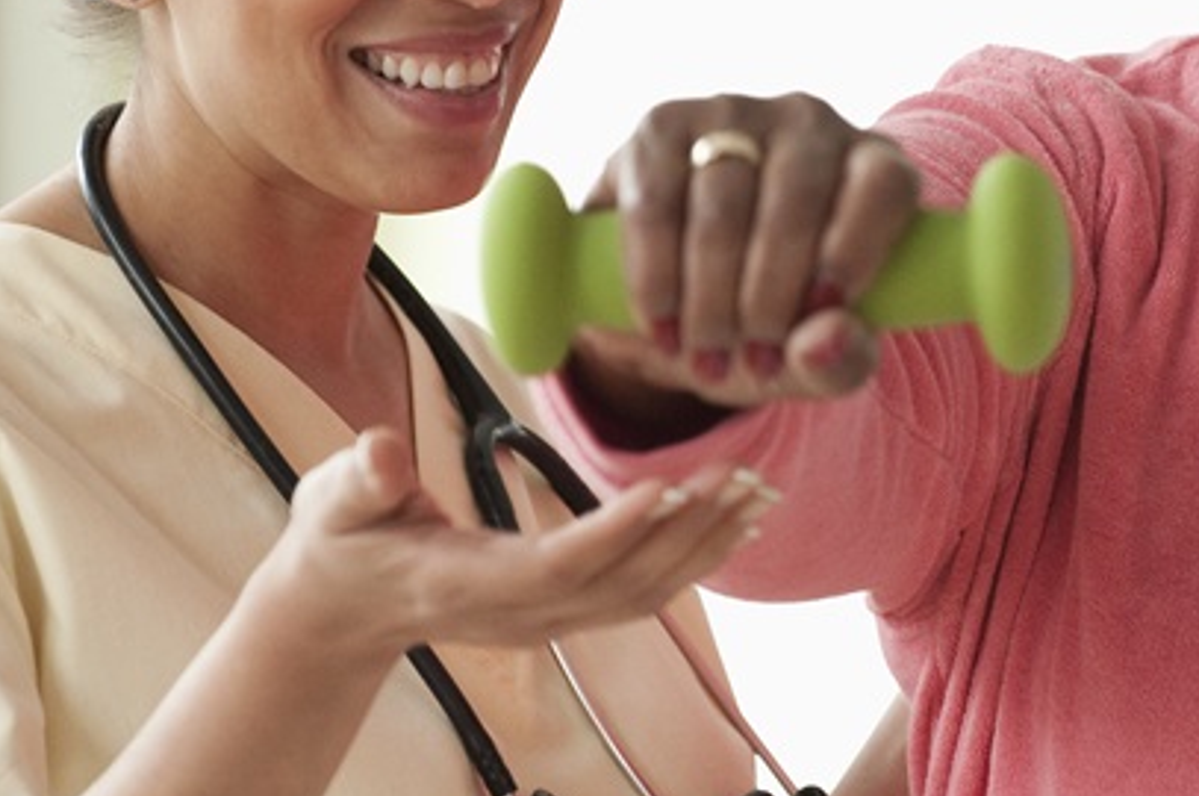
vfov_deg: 3.4
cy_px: 164
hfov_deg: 5.1
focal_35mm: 403
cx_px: 984
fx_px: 13401
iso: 1600
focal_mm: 160
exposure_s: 1/160
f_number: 4.5
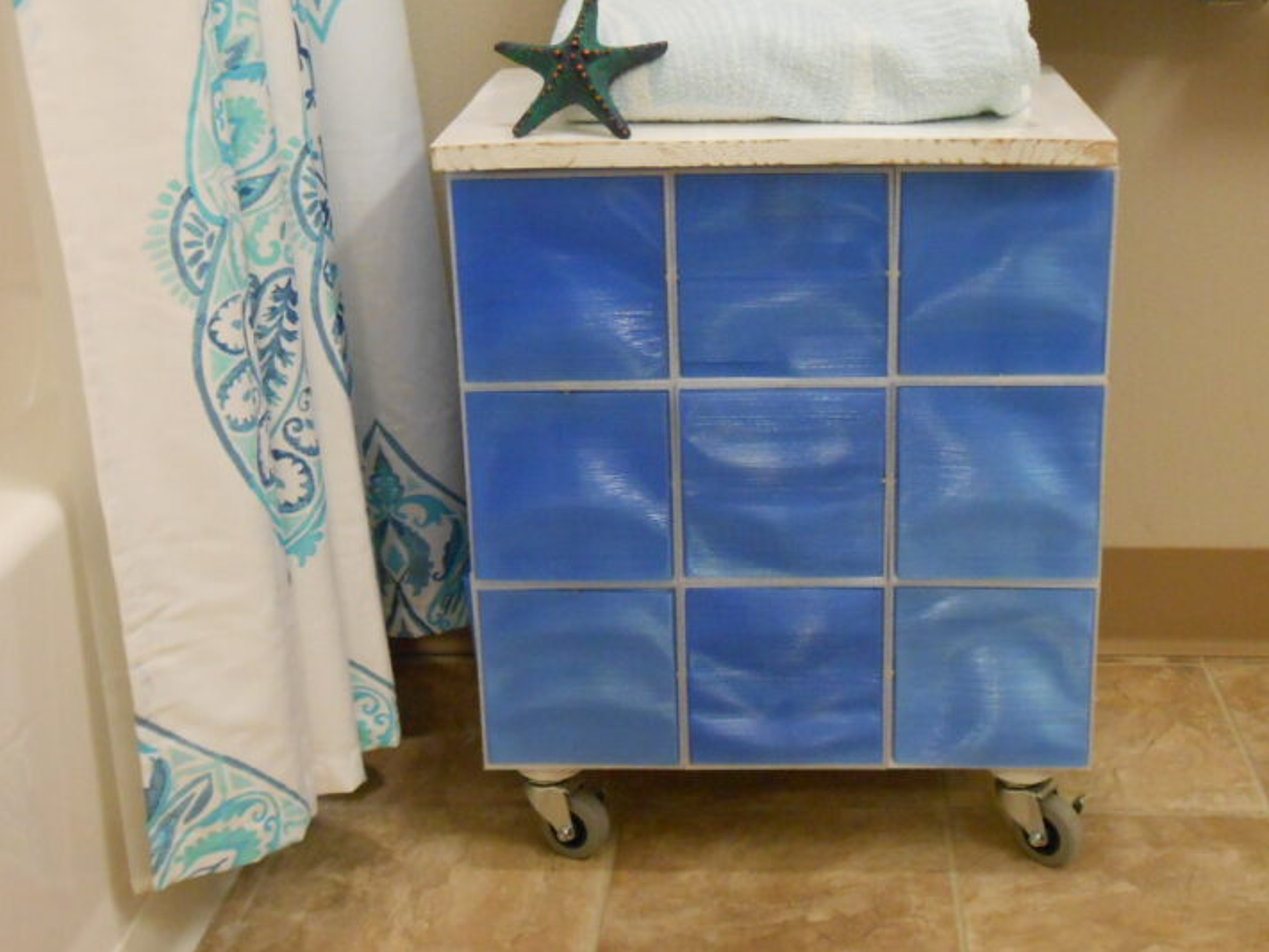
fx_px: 1796
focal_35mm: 49
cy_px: 325
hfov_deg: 38.8
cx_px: 728
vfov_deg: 29.5
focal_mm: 6
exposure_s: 1/8
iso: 400
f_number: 3.9
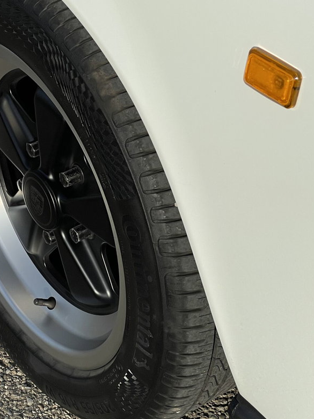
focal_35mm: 91
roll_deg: -1.3
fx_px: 1101
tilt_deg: -33.6
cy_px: 143
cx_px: 80
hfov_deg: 16.2
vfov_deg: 21.5
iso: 25
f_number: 2
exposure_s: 1/2817
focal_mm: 6
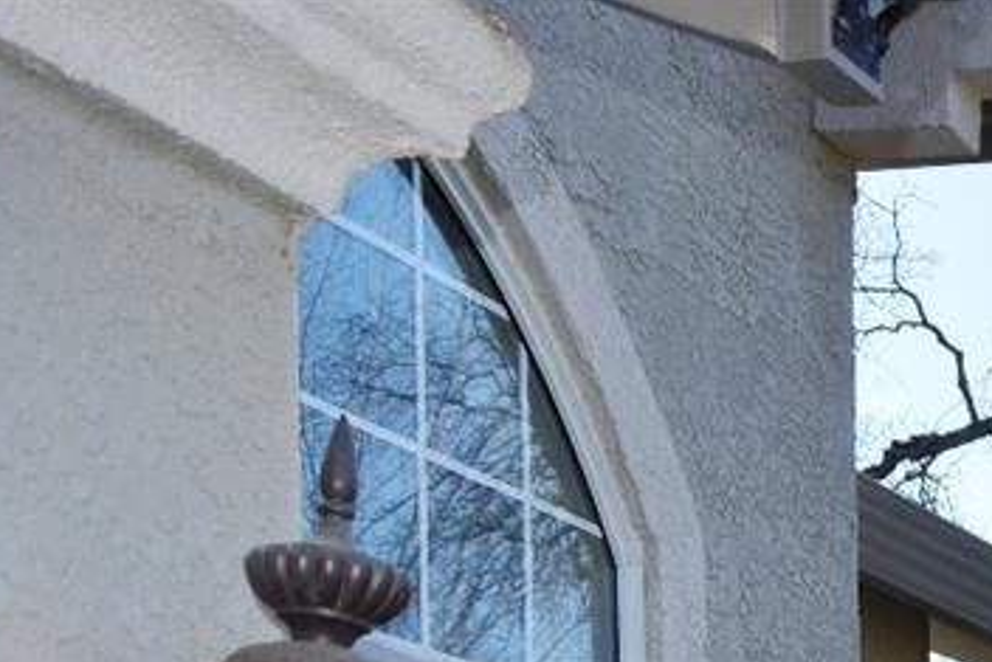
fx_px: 3170
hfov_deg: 14.3
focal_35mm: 115
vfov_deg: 10.7
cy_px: 1406
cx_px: 2083
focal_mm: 18
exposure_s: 1/200
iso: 100
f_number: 7.1
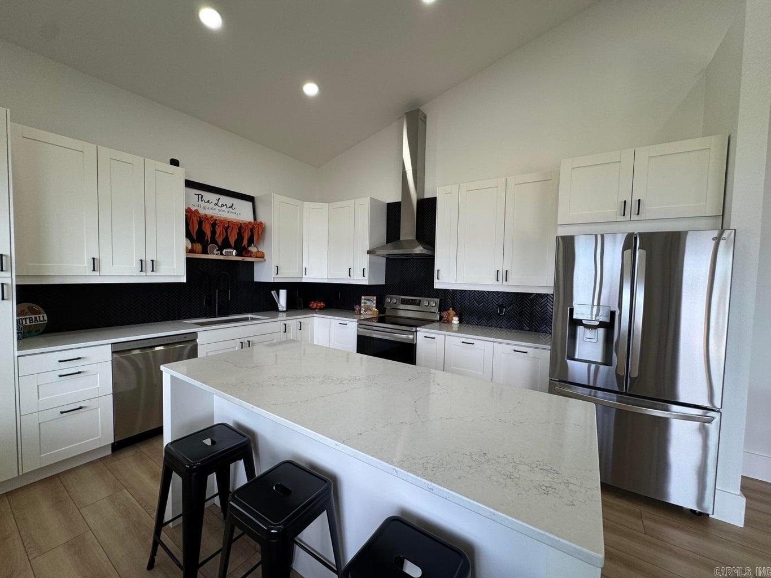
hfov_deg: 102.1
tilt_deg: -2.5
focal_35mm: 14
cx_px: 386
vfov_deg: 85.7
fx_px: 312
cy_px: 289
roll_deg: -2.5
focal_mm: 2.22
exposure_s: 1/120
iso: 100
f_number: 2.2
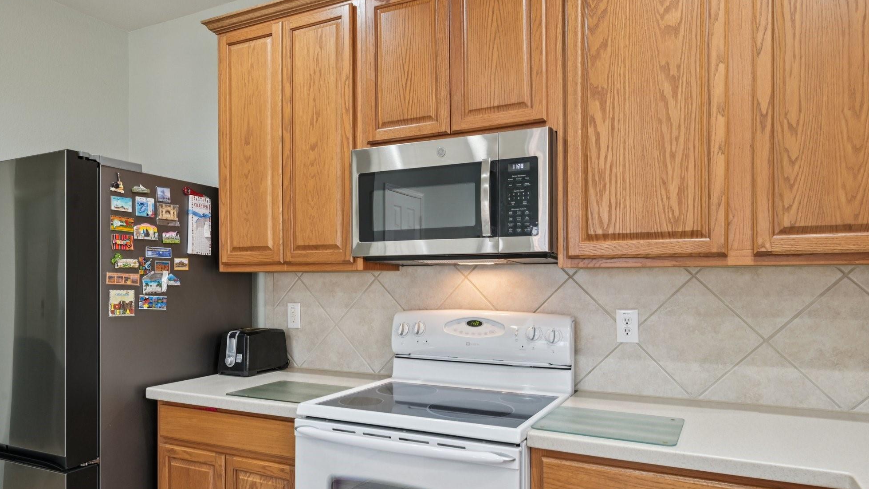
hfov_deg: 78.7
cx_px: 451
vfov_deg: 49.4
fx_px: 530
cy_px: 279
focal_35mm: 23
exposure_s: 1/15
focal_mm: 21
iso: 400
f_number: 8
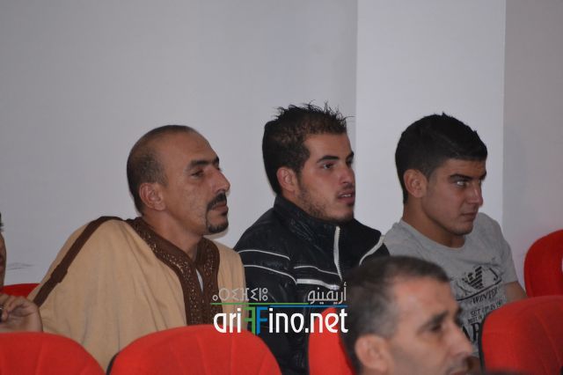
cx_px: 282
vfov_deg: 4.6
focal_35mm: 300
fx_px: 4689
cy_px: 188
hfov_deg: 6.9
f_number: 5.6
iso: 3200
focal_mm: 200
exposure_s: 1/60
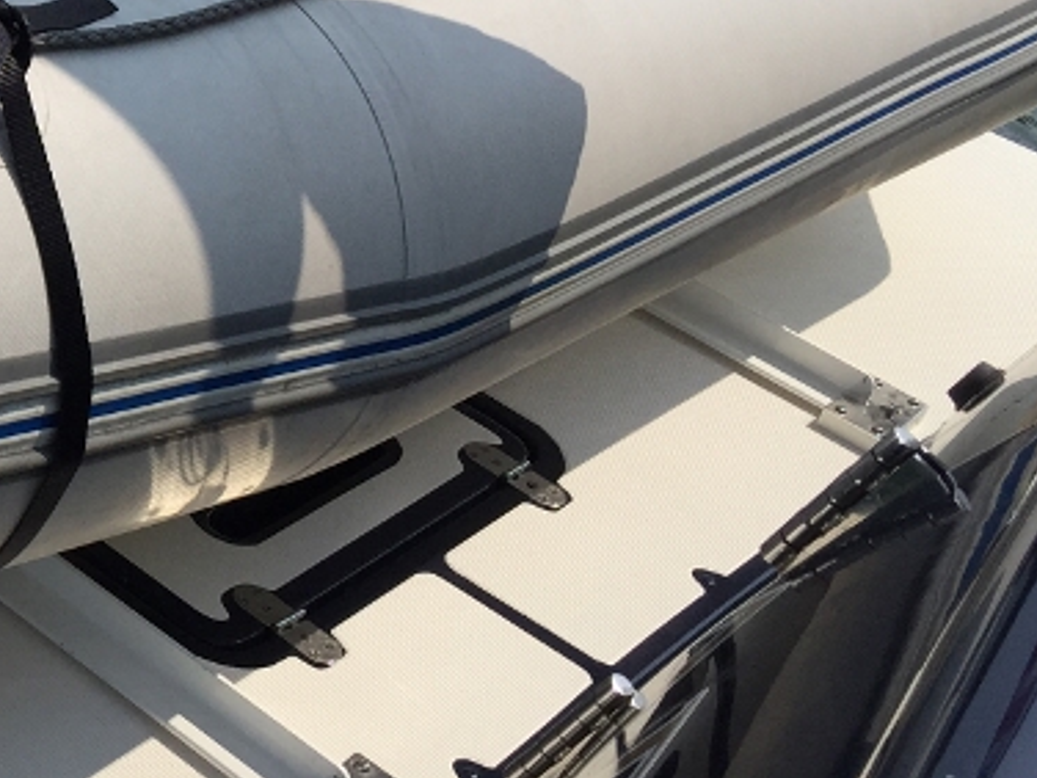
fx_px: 2367
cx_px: -273
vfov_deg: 18.2
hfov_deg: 22.4
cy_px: 8
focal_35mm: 79
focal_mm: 4.15
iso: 32
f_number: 2.2
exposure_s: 1/4405
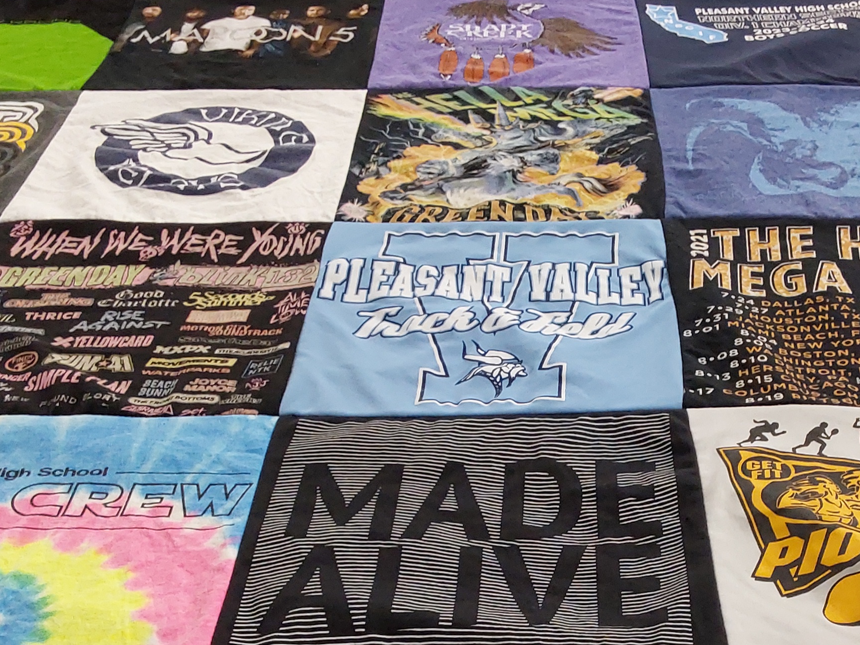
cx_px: 558
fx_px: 1317
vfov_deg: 26.8
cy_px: 557
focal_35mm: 53
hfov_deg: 35.9
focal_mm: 2.91
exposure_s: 1/60
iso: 125
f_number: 1.9
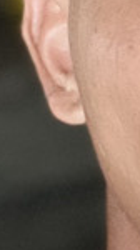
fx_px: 1477
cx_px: 272
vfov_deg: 9.7
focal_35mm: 223
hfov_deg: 5.3
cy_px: 47
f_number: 2.2
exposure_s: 1/41
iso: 400
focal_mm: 2.71
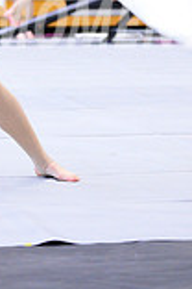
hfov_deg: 6.8
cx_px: -32
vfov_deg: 10.0
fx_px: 1616
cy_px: -104
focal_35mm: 202
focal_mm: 70
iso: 6400
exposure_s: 1/320
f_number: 2.8
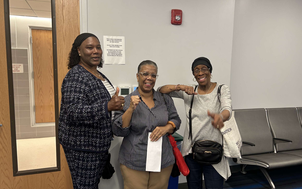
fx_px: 230
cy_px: 96
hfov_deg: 66.5
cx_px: 150
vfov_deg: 44.5
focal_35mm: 28
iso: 100
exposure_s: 1/60
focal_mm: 5.7
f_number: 1.5
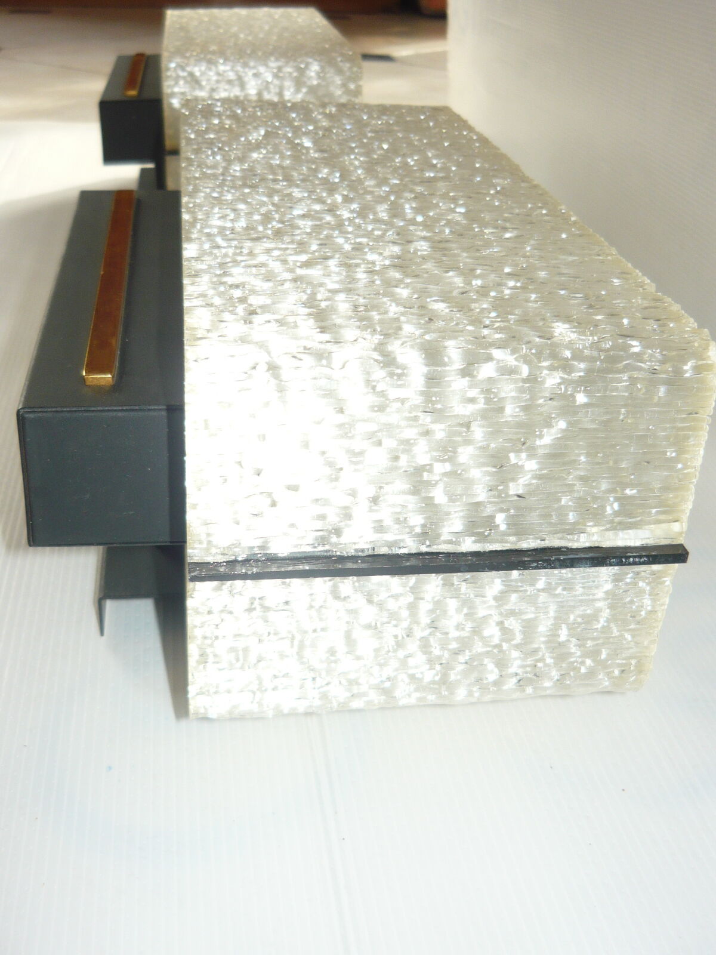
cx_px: 358
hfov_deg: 37.7
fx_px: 1048
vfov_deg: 49.0
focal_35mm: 38
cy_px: 478
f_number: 2.8
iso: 100
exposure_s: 1/30
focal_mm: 5.5
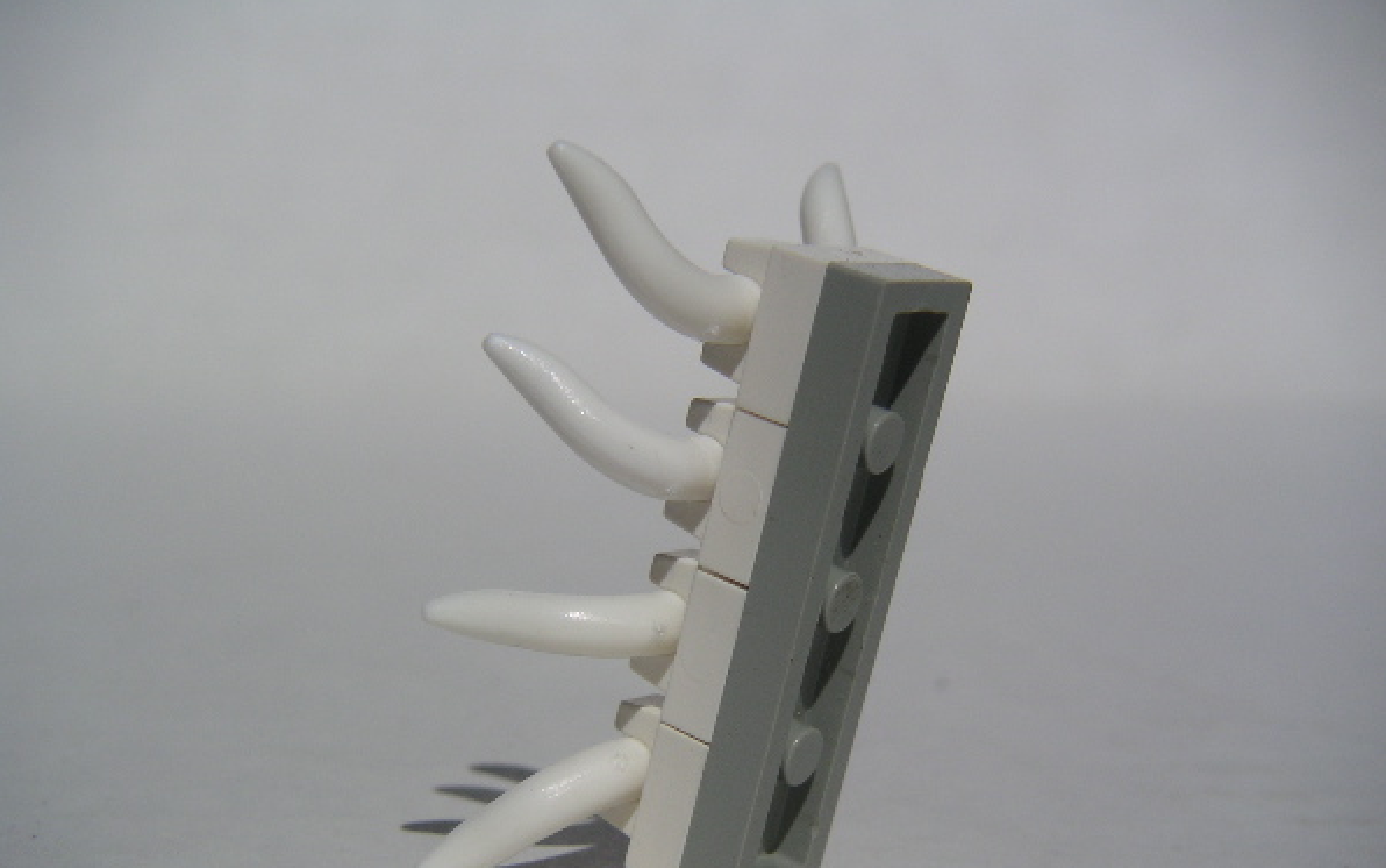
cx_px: 695
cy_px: 503
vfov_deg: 20.3
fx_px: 2418
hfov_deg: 32.0
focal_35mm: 64
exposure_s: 1/750
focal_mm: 9.3
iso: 50
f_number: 6.7
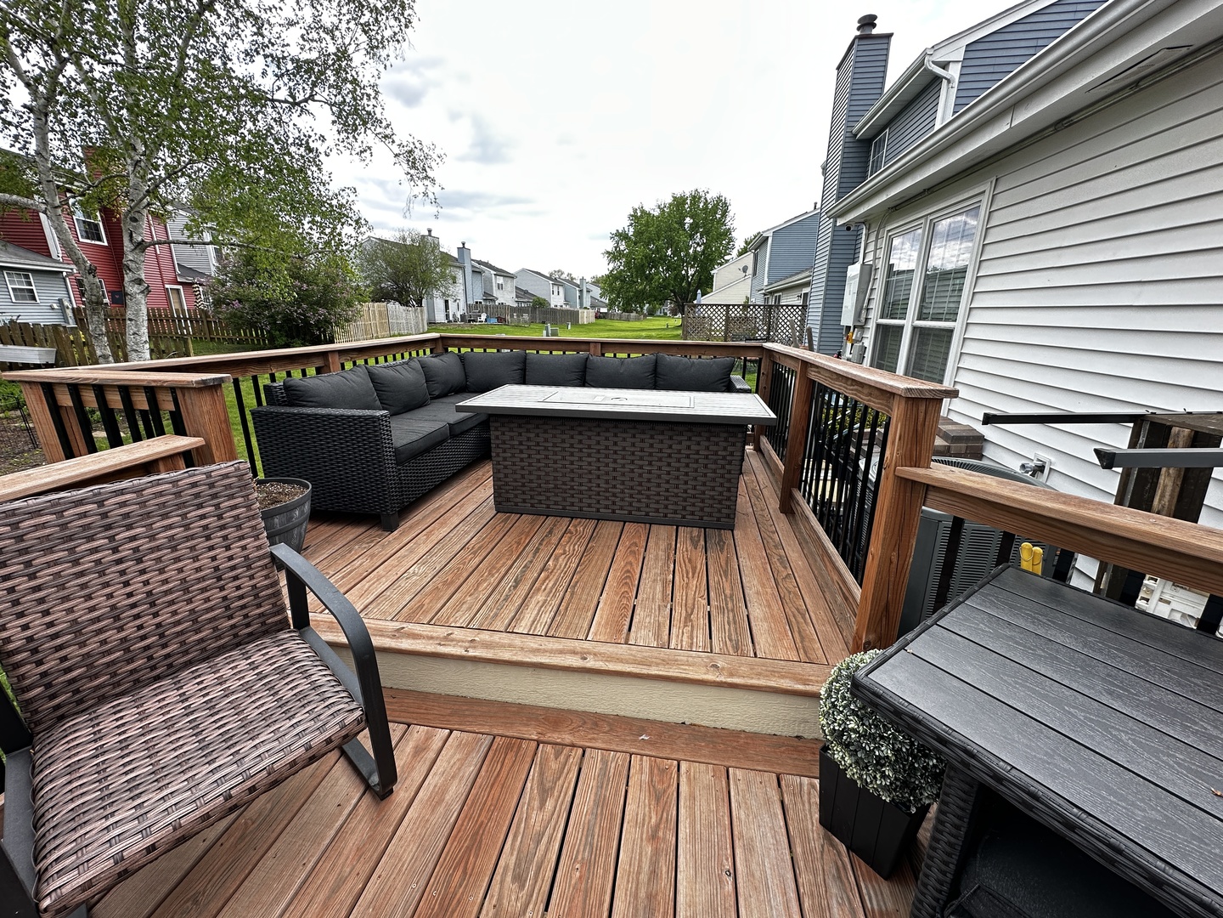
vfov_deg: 85.7
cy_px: 459
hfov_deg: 102.1
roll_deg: -0.8
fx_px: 495
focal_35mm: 14
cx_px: 612
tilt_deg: -16.7
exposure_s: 1/201
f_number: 2.2
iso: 40
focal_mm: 2.22
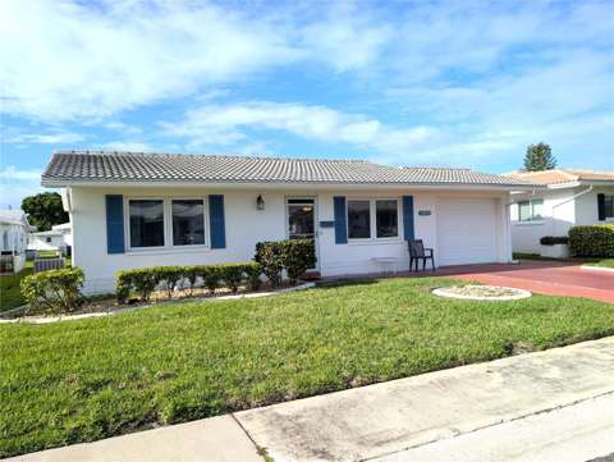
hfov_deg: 71.5
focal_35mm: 24
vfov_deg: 56.9
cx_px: 307
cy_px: 231
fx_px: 426
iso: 20
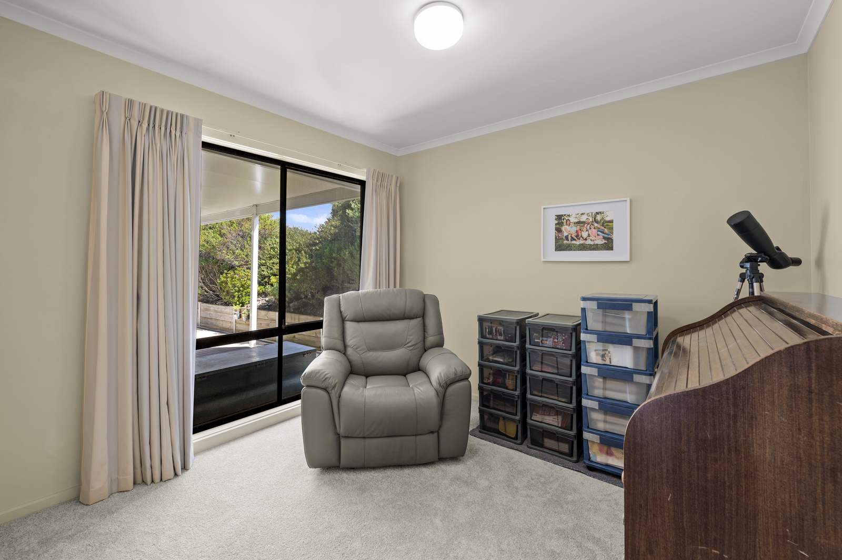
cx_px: 421
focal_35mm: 15
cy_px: 280
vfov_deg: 77.3
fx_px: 351
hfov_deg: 100.4
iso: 200
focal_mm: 15
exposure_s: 1/1.25
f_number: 9
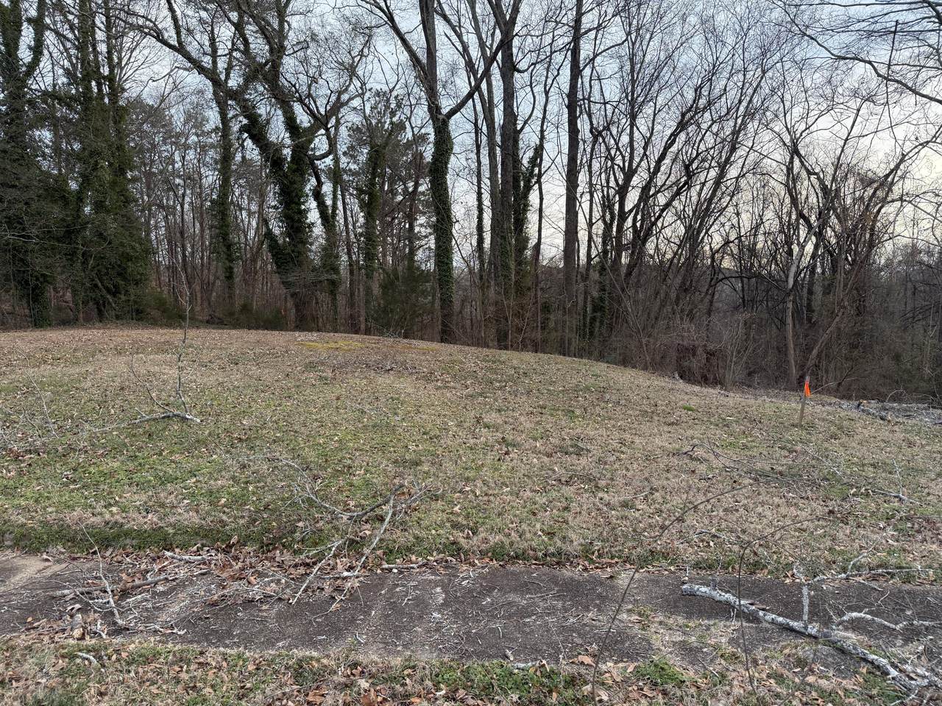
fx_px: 653
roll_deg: -0.7
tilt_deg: -3.5
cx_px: 471
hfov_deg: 71.6
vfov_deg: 56.8
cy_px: 353
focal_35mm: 24
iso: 100
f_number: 1.78
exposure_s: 1/277
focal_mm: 6.76
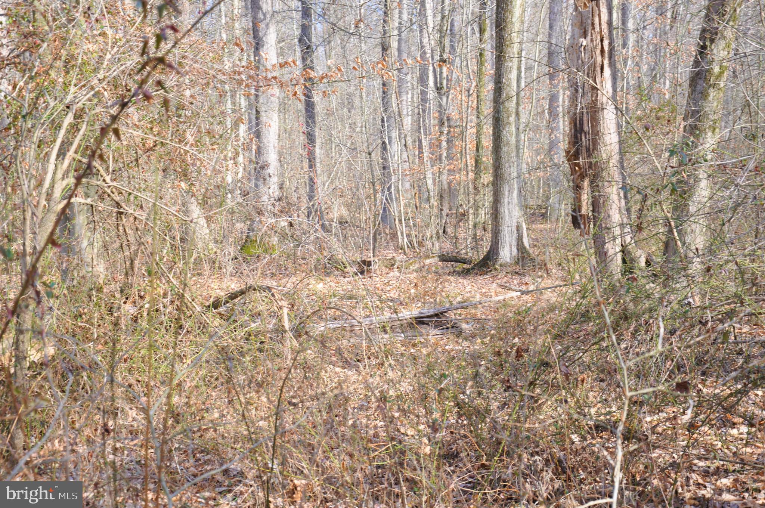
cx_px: 382
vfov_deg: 18.9
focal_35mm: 72
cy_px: 254
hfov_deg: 28.1
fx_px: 1528
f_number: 6.3
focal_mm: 48
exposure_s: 1/160
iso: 200
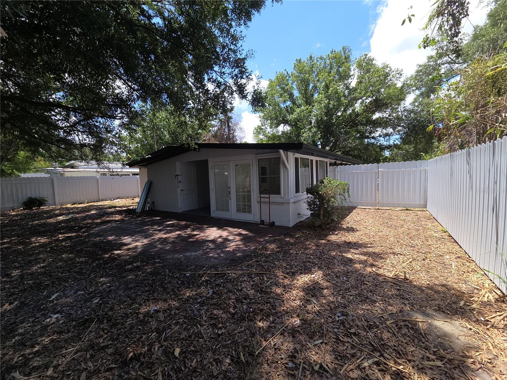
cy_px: 190
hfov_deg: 106.2
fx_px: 190
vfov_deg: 89.9
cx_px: 254
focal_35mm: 13
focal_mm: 2.2
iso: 50
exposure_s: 1/1044
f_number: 2.2
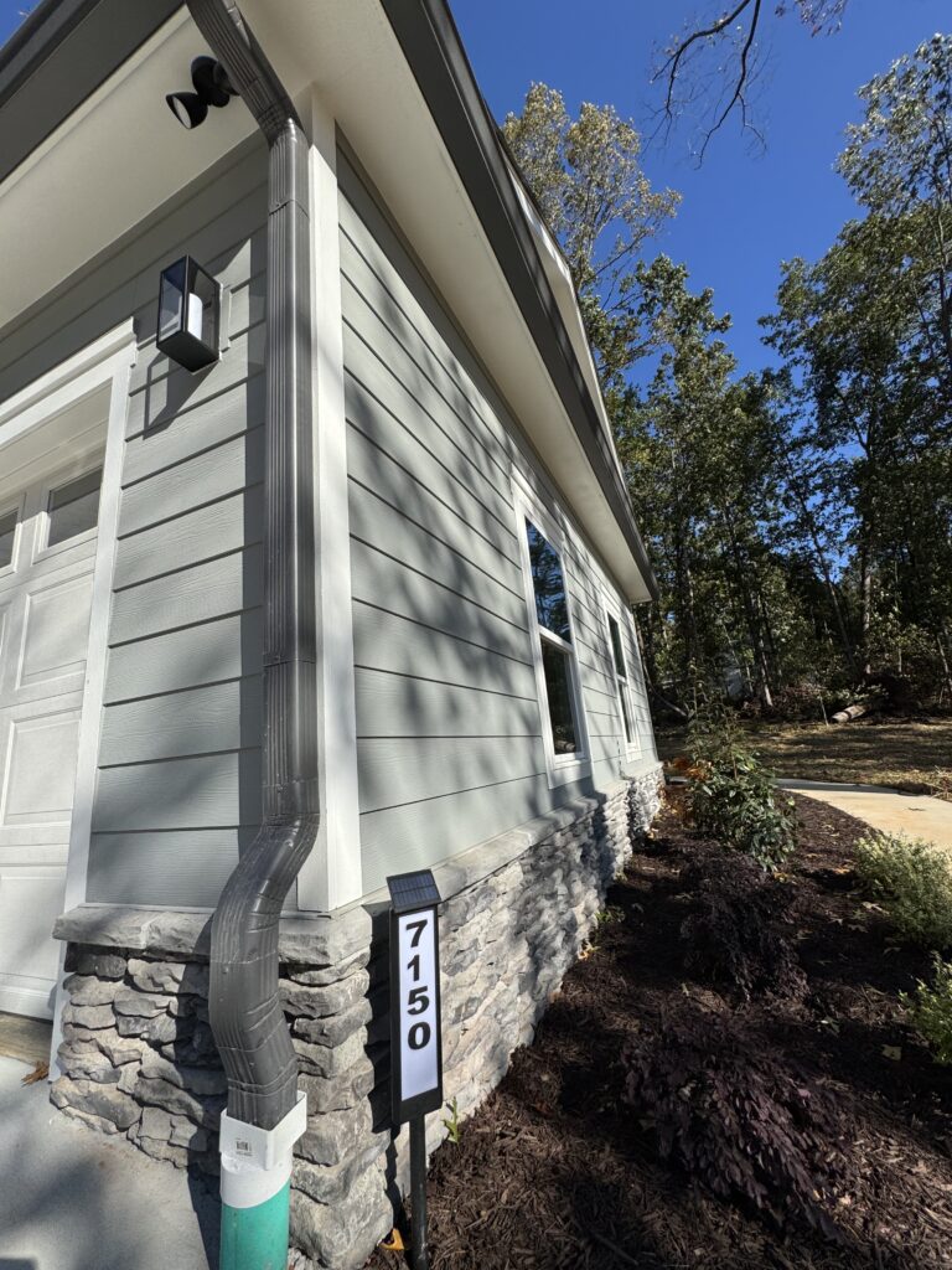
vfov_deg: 102.1
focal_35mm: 14
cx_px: 476
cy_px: 635
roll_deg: +6.1
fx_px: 513
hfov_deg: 85.7
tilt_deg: +13.9
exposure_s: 1/2208
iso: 50
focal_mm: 2.22
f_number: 2.2
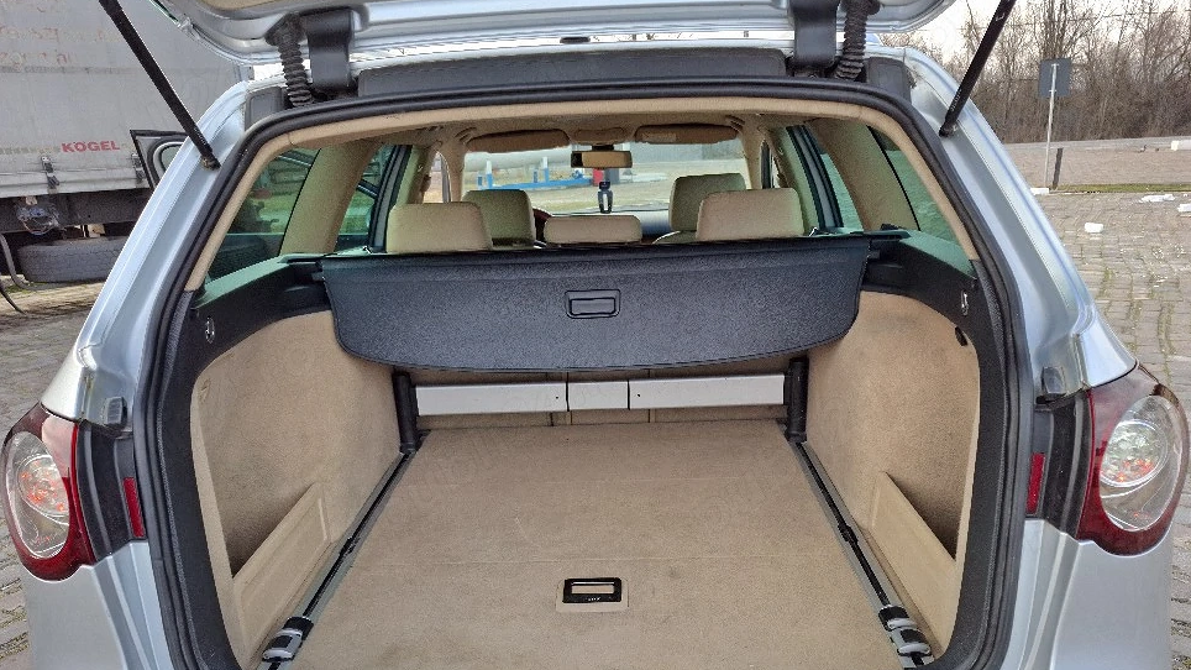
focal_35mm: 26
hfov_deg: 71.9
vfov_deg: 43.7
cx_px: 586
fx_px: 821
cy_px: 446
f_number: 1.8
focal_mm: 5.54
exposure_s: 1/222
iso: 50
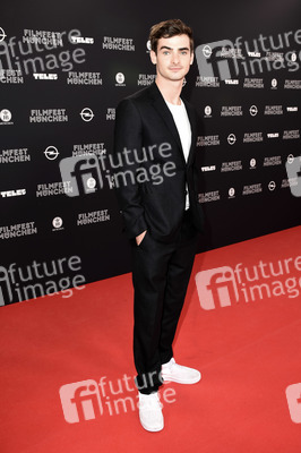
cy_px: 226
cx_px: 150
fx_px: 415
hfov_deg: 39.9
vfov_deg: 57.3
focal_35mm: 33
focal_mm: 22
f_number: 6.3
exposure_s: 1/60
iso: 400
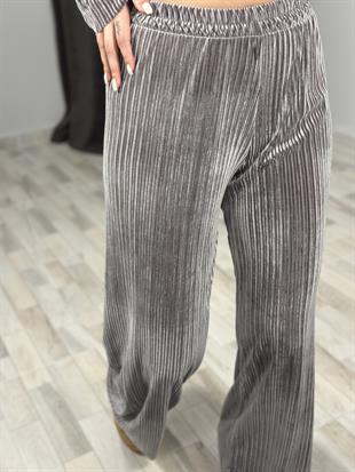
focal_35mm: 48
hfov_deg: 30.3
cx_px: 178
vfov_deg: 39.6
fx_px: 656
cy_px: 236
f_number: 1.78
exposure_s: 1/100
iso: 160
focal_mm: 6.86
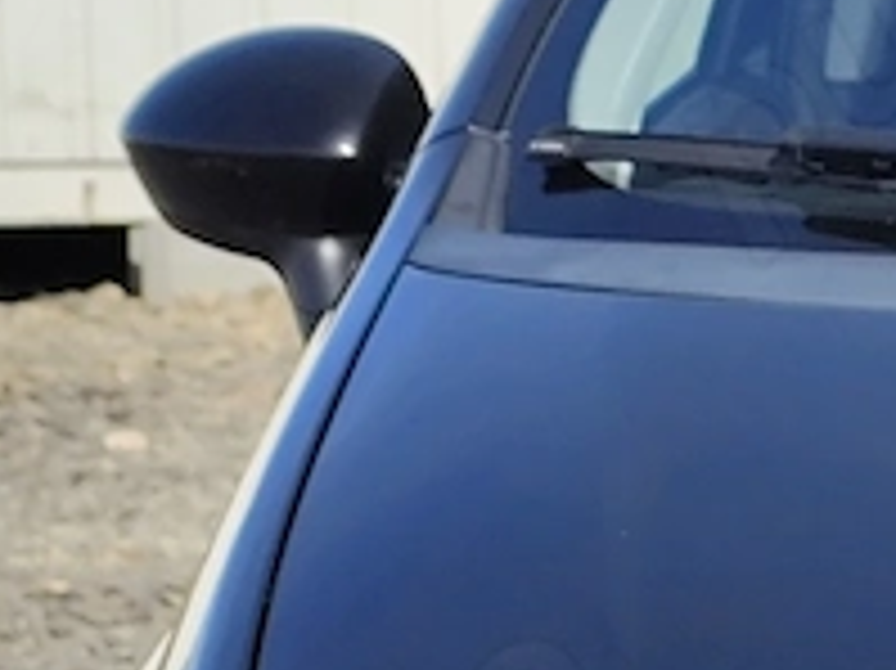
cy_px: 1075
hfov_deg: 8.2
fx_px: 5976
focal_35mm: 231
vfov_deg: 6.3
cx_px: 1684
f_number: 1.65
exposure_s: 1/1400
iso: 50
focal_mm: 6.19
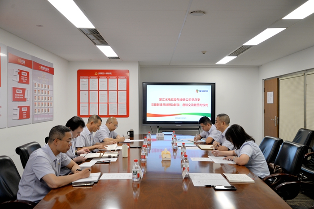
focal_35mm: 32
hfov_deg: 58.7
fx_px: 279
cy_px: 104
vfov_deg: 41.1
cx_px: 157
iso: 800
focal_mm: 32
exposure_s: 1/80
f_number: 4.5
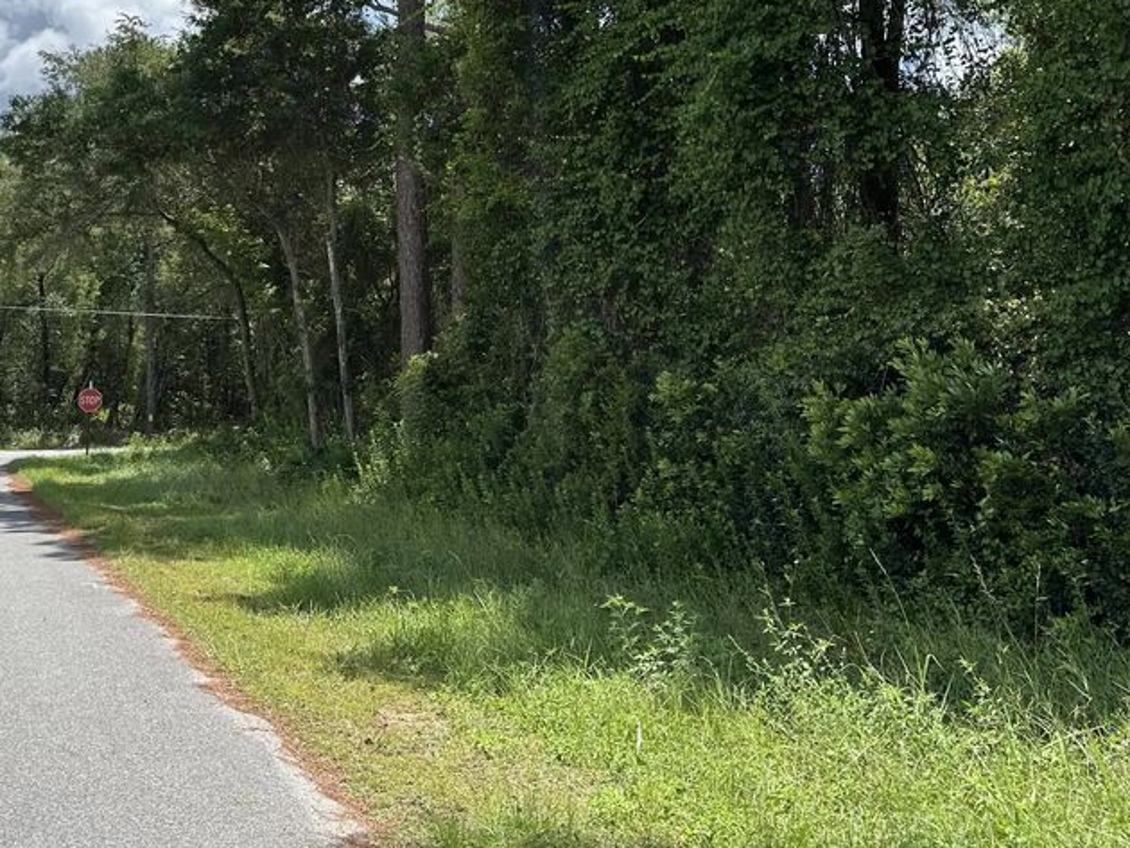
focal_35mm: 39
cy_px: 233
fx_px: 1274
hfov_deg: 46.9
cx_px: 359
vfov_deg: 36.2
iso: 80
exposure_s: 1/3247
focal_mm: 6.86
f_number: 1.78
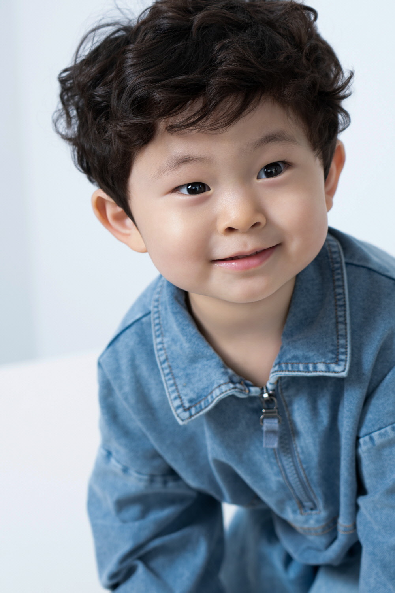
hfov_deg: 12.2
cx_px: 198
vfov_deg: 18.3
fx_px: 1843
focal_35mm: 112
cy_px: 296
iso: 100
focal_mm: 75
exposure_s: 1/125
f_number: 4
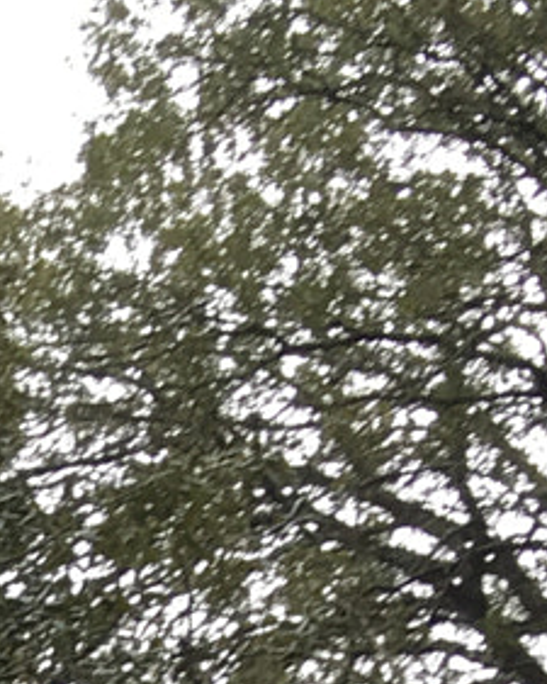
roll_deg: -4.5
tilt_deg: +21.3
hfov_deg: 8.6
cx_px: -863
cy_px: 1728
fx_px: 3256
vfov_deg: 10.2
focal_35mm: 161
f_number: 2.2
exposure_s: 1/100
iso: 40
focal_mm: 4.15
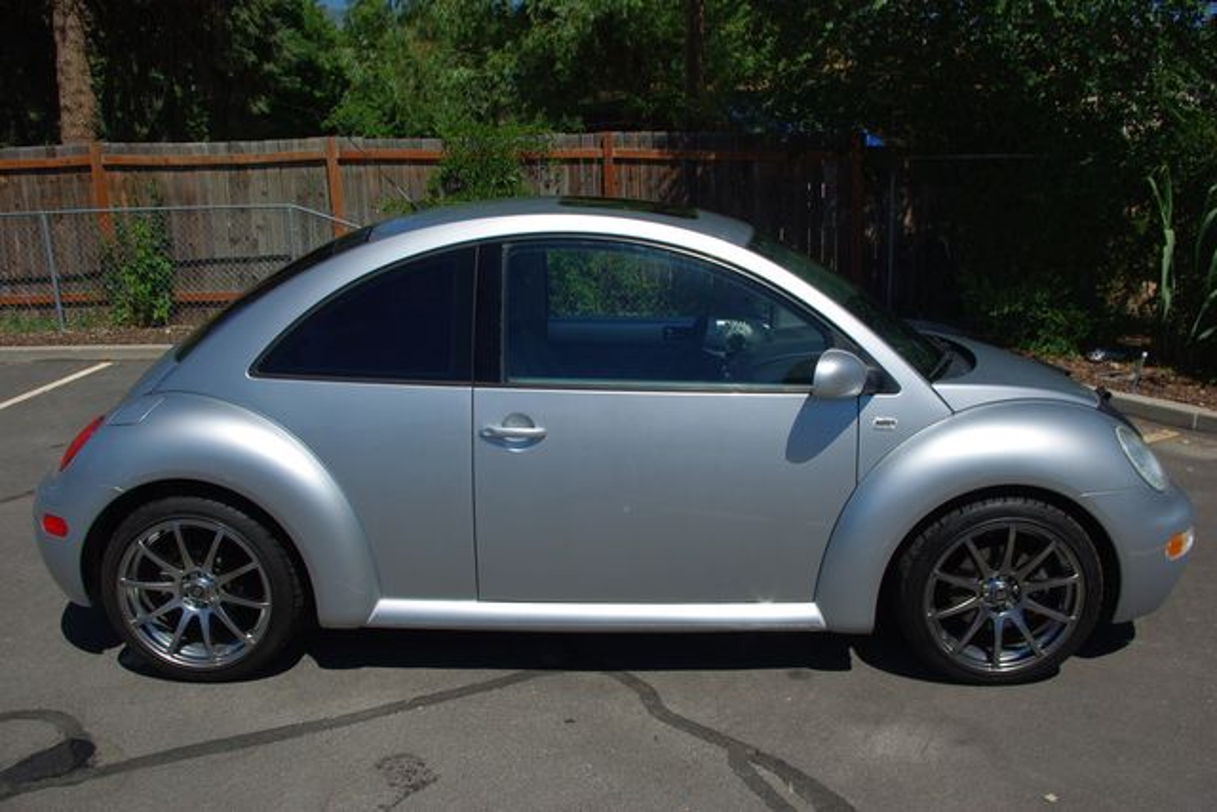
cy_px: 406
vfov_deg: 43.6
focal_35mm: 30
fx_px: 1014
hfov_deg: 61.9
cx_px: 608
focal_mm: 20
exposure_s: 1/500
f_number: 8
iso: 100
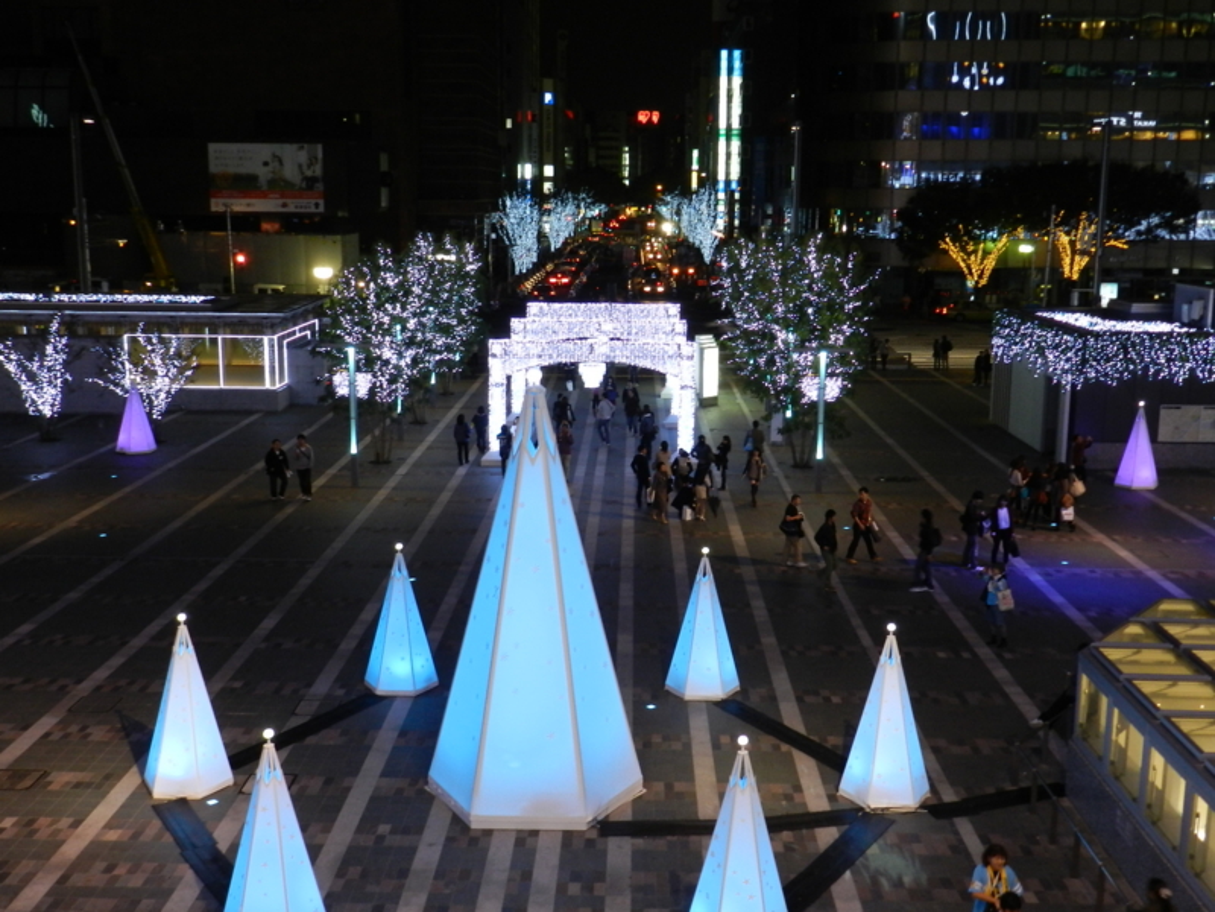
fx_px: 1334
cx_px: 608
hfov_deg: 49.0
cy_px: 456
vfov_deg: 37.7
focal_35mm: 38
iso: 400
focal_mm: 6.7
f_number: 4
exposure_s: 1/15
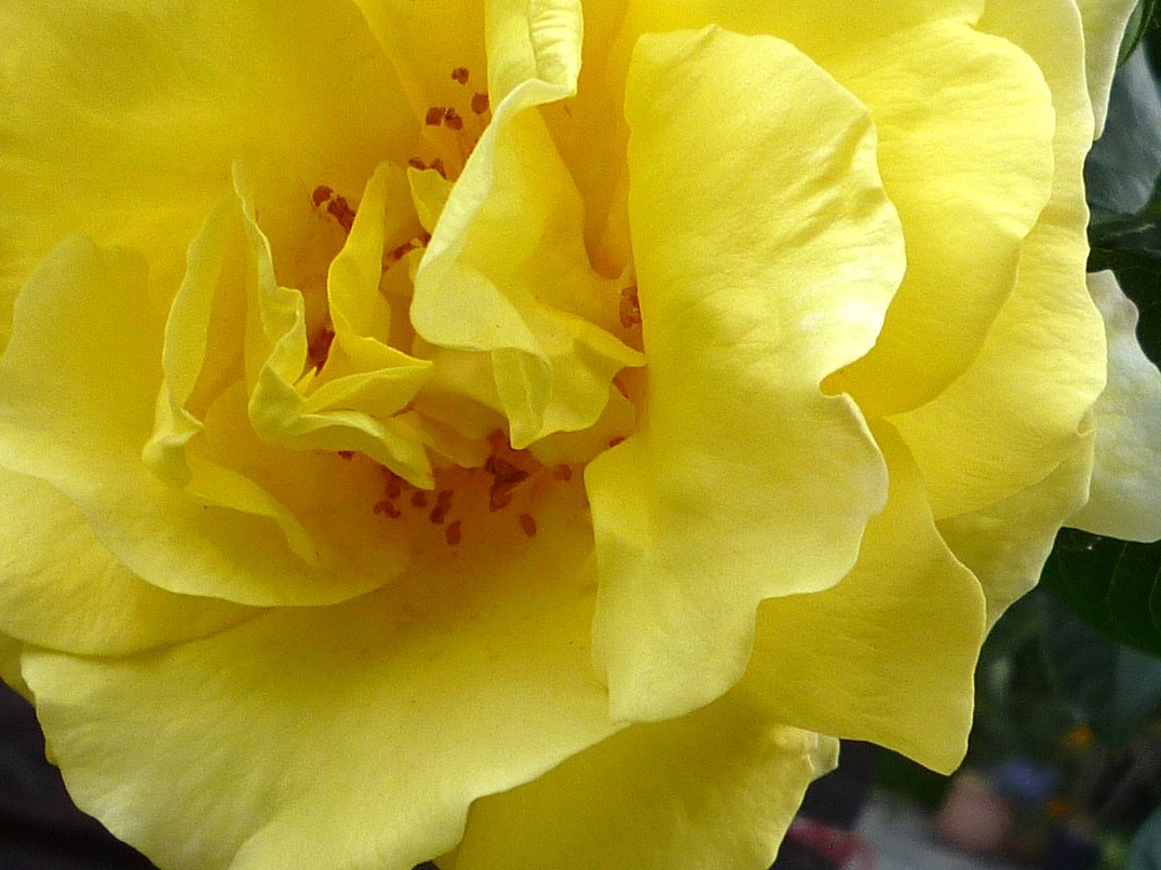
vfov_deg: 18.4
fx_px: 2683
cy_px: 480
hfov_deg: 24.3
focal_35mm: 80
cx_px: 798
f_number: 2.9
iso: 80
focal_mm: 4.7
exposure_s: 1/160
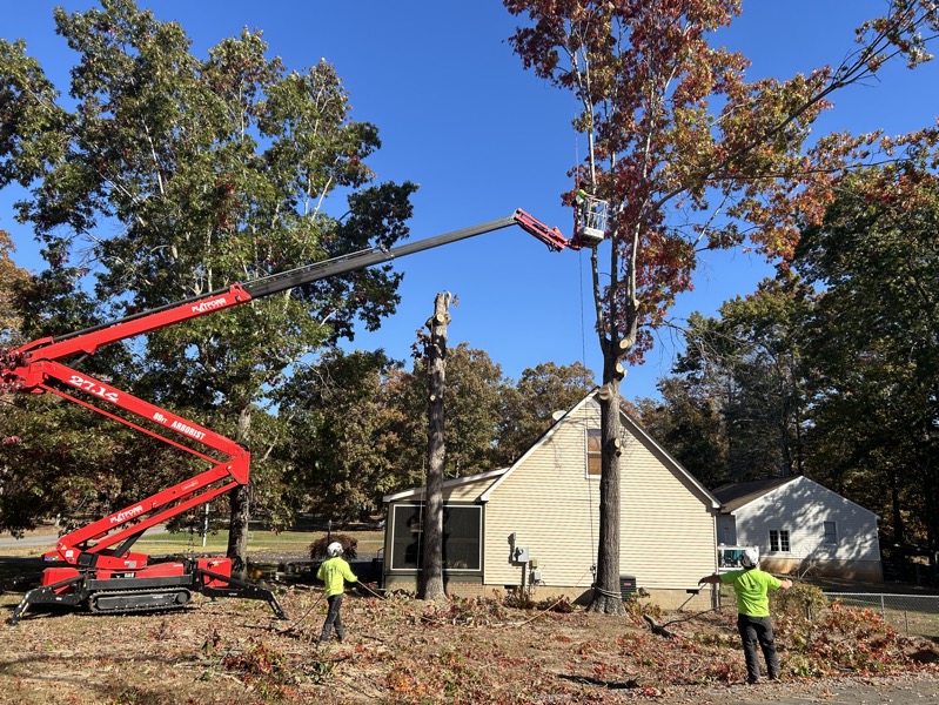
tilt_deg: +13.1
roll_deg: -1.0
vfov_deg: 53.1
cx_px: 470
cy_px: 352
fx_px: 706
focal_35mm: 26
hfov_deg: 67.3
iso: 50
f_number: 1.5
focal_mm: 5.7
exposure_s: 1/2695
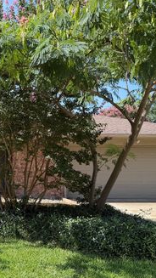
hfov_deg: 27.8
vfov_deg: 50.4
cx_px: -3
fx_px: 294
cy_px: 154
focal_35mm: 40
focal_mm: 6.76
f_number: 1.78
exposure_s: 1/1192
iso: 80
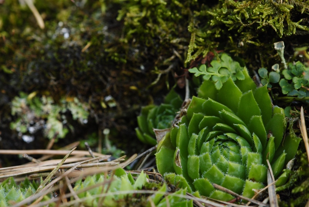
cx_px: 154
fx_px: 1096
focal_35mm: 128
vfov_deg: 10.8
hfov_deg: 16.0
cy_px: 104
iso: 400
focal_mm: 85
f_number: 6.3
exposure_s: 1/60
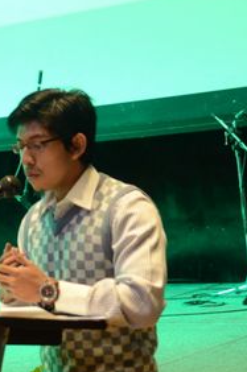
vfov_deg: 16.9
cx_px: -26
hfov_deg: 11.3
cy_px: 7
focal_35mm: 119
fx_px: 1229
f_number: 2.8
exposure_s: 1/60
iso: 1600
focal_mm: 28
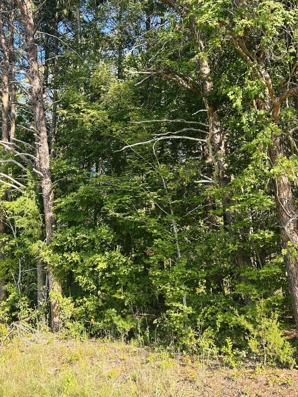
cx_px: 121
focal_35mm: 32
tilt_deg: +16.7
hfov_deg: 44.0
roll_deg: -2.2
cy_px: 159
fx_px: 367
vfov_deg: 56.4
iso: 80
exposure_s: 1/634
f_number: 1.78
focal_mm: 6.86
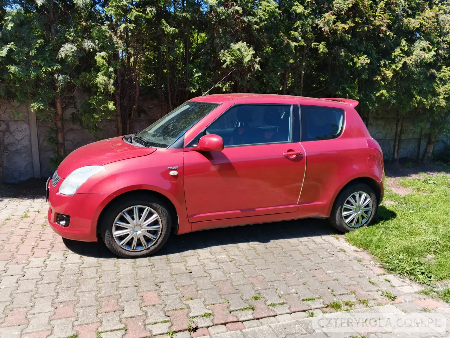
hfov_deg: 65.3
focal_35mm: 27
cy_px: 169
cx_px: 225
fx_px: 351
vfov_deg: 51.4
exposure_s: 1/126
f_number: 1.6
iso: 50
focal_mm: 4.11
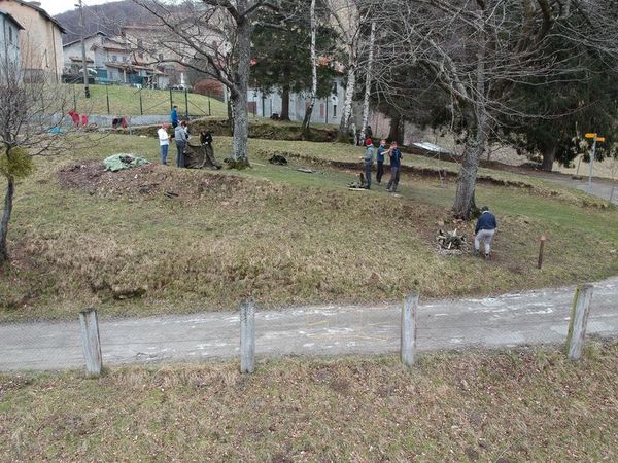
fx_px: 446
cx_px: 309
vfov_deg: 54.9
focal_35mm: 25
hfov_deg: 69.4
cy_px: 232
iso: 100
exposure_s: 1/240
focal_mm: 4.49
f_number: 2.6
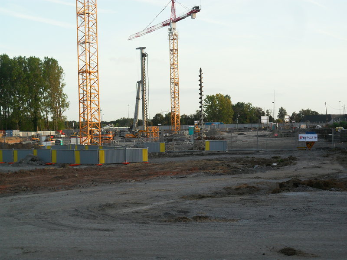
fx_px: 652
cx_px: 174
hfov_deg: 29.8
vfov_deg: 22.6
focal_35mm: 65
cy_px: 130
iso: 80
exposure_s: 1/250
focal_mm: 11.7
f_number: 4.2
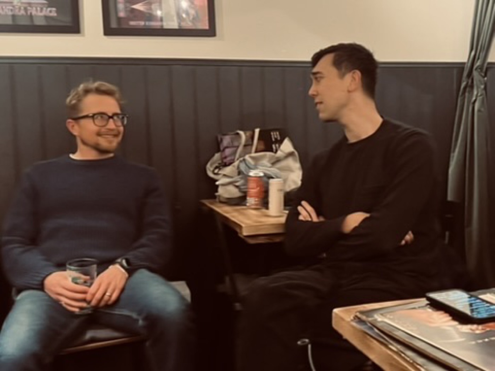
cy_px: 186
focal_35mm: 26
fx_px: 372
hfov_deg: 67.3
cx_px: 248
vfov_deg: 53.1
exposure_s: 1/25
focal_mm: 5.7
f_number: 1.5
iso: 500
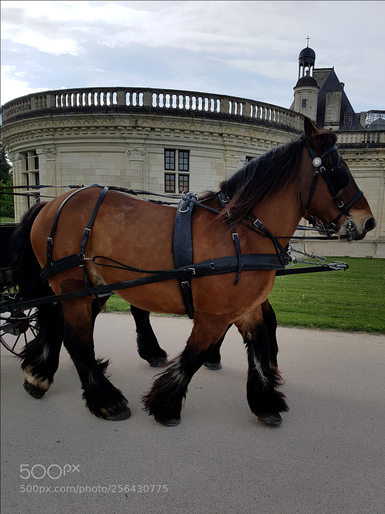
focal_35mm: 26
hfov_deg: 53.0
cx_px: 192
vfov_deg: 67.3
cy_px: 257
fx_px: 386
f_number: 1.7
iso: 50
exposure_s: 1/2680
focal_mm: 4.2
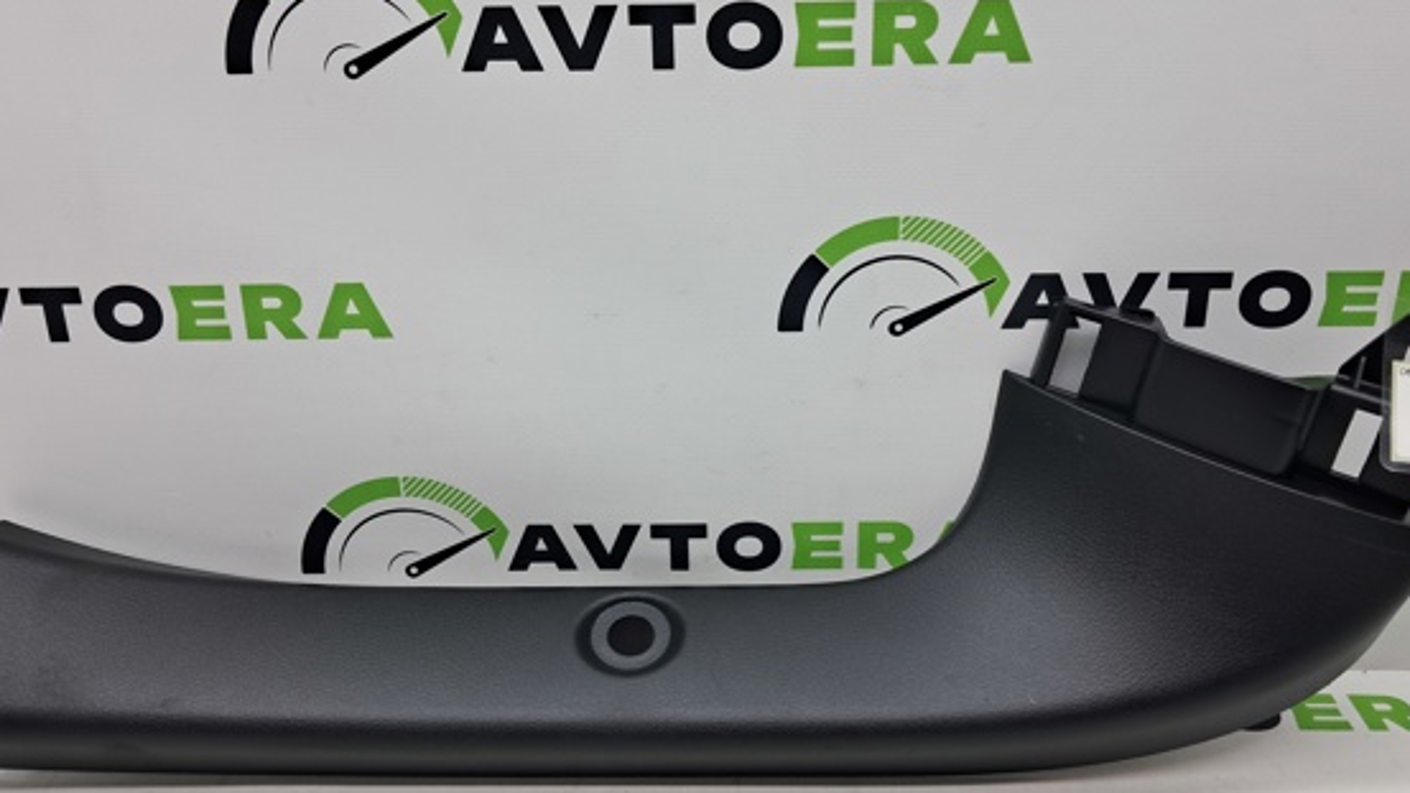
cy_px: 386
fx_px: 1271
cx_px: 706
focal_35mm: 34
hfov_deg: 58.0
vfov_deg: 34.6
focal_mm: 4
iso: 50
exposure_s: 1/60
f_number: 1.8
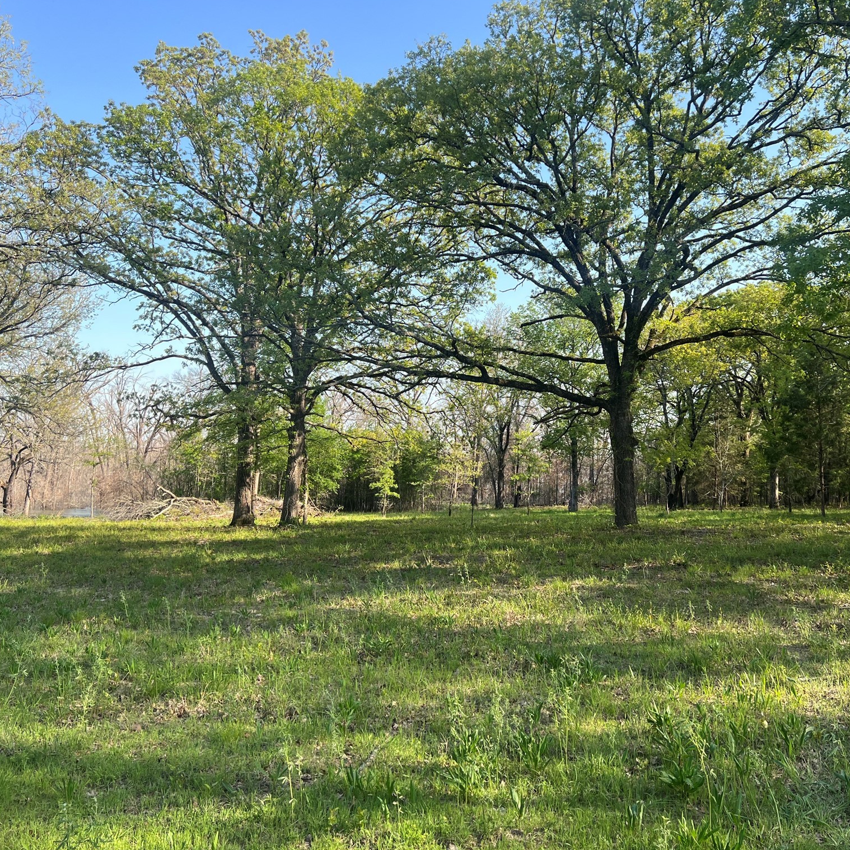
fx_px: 861
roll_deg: -1.1
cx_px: 462
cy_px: 422
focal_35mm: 31
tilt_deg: +2.7
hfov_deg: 52.5
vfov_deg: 52.5
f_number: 1.5
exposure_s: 1/1029
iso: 50
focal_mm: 5.7
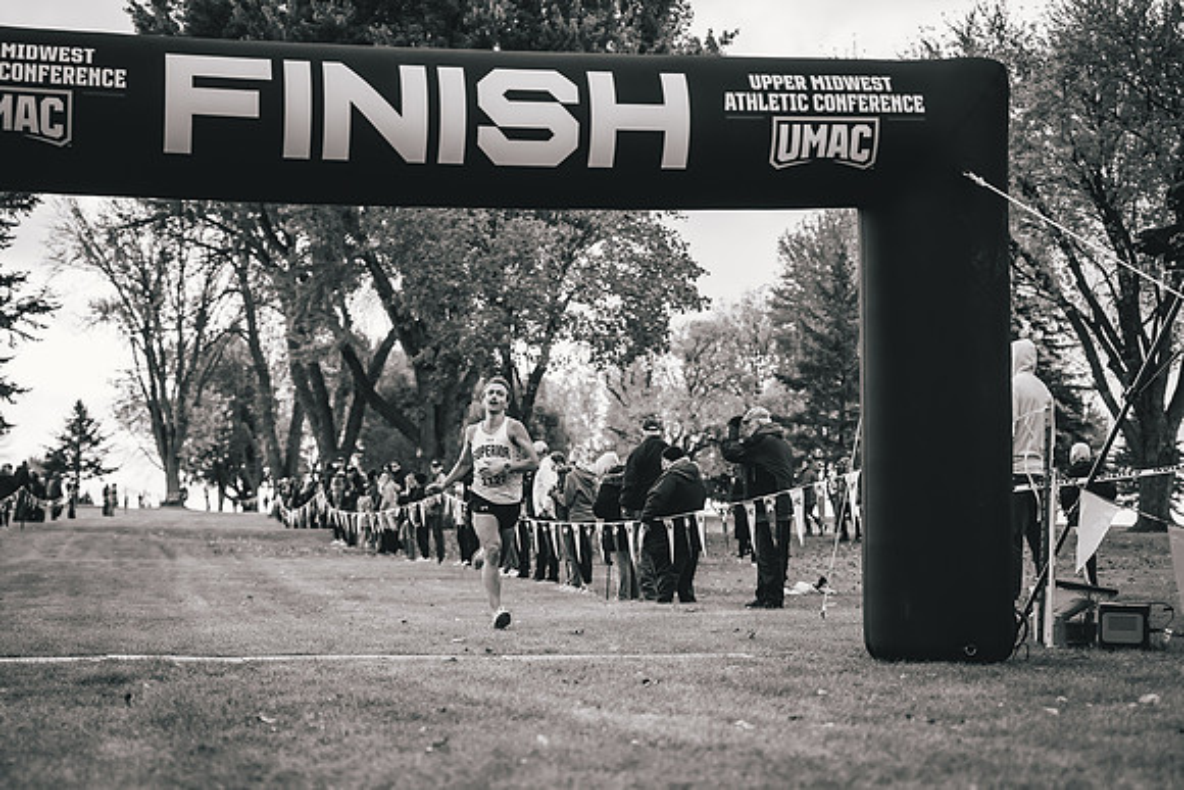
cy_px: 479
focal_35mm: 64
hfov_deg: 31.5
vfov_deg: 21.3
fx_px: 2096
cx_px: 525
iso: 200
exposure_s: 1/3200
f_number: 2
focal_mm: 52
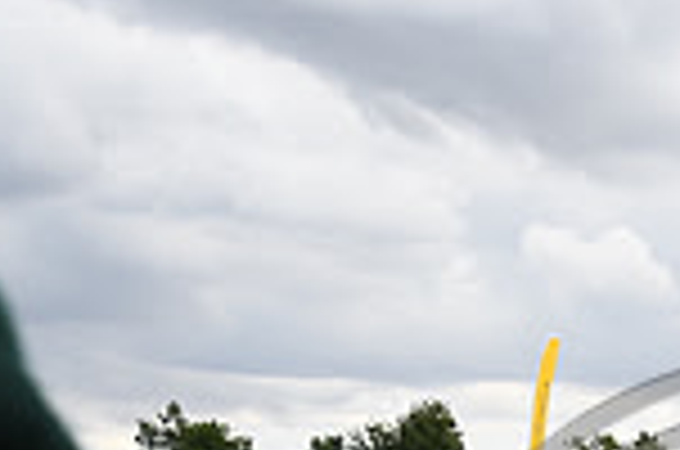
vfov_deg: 10.6
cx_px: 775
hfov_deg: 16.1
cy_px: 752
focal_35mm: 123
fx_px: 2318
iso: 450
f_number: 5.6
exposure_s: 1/1250
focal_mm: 32
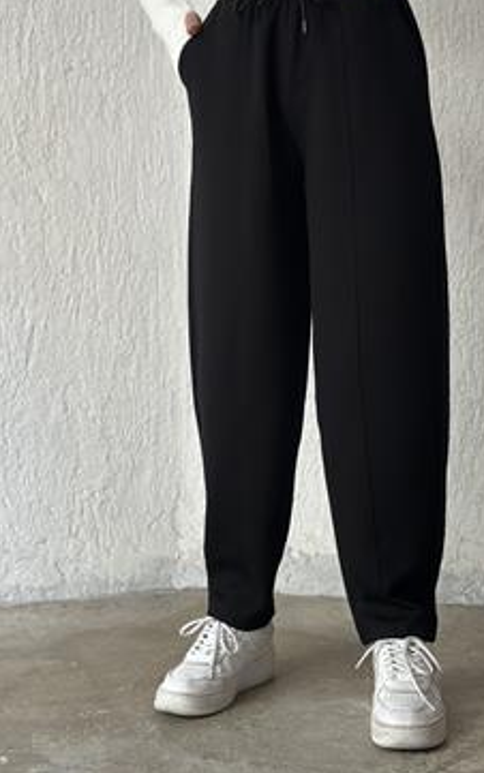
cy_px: 330
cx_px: 306
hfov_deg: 21.6
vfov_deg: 33.9
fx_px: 1265
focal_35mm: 60
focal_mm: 6.86
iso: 250
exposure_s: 1/60
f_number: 1.78
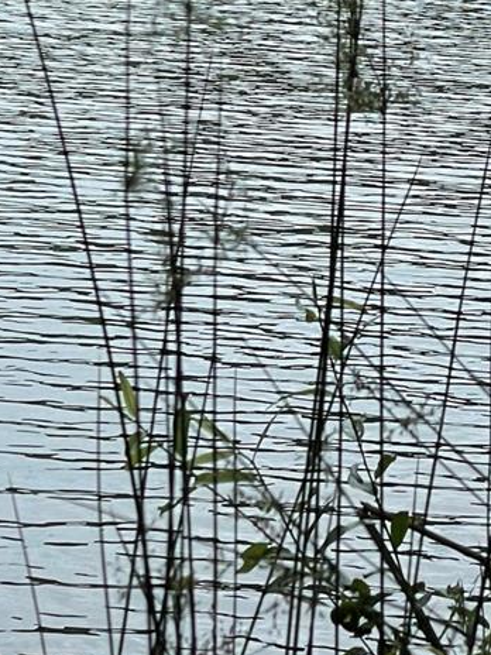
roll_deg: -3.7
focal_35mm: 172
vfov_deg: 11.2
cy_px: -184
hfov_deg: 8.6
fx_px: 3253
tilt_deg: +0.3
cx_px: 288
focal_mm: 6
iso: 25
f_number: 2
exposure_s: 1/1712
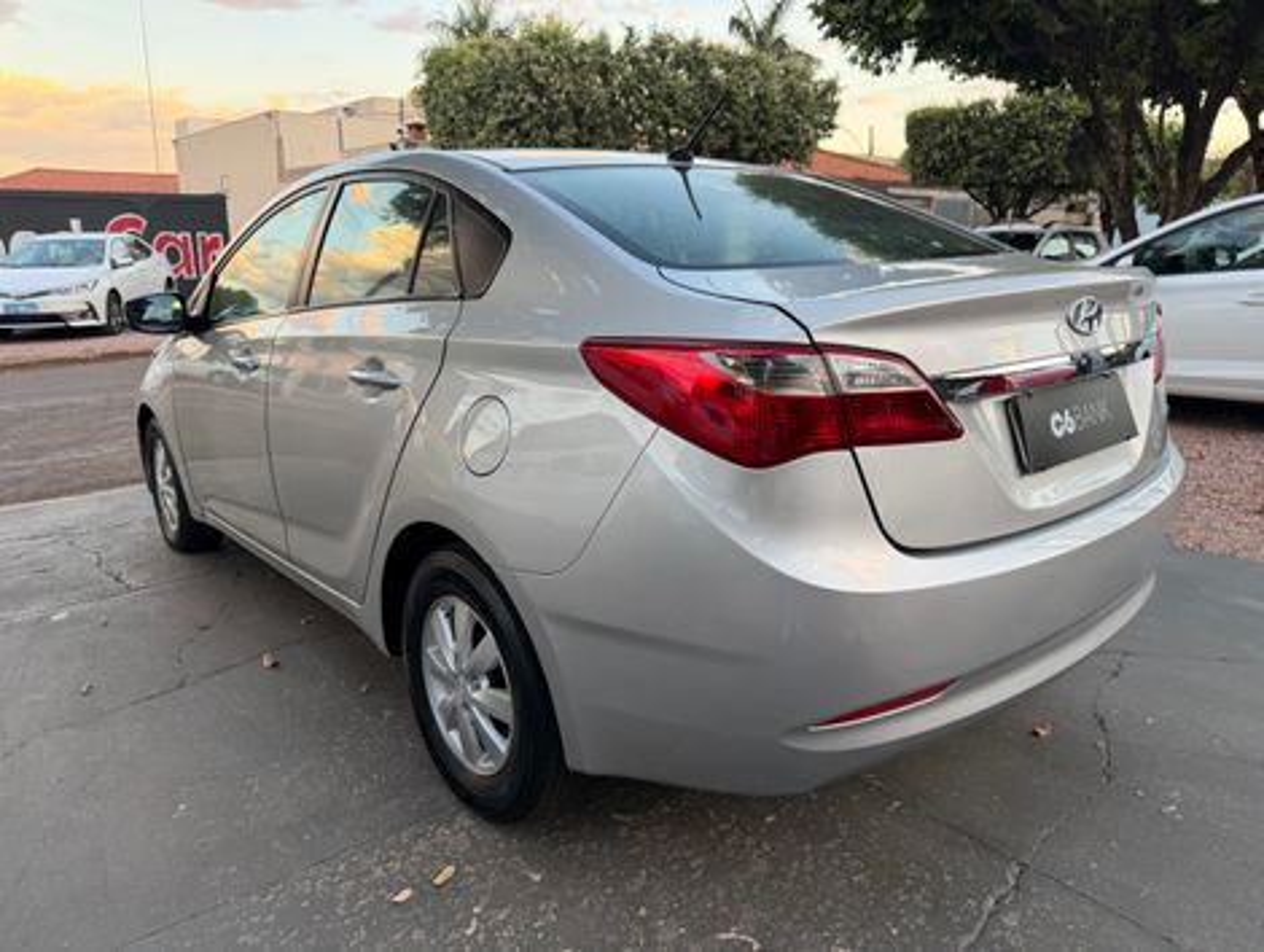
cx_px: 632
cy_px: 476
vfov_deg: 56.9
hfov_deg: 71.5
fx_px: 878
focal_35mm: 24
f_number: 1.78
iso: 100
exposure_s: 1/183
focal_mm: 6.76
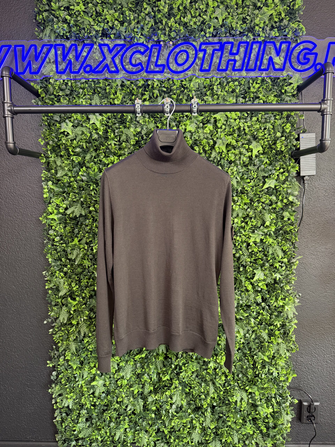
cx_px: 168
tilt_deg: -6.5
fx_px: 310
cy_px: 224
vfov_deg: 71.6
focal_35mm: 24
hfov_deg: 56.8
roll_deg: +0.0
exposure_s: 1/50
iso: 400
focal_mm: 6.76
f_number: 1.78
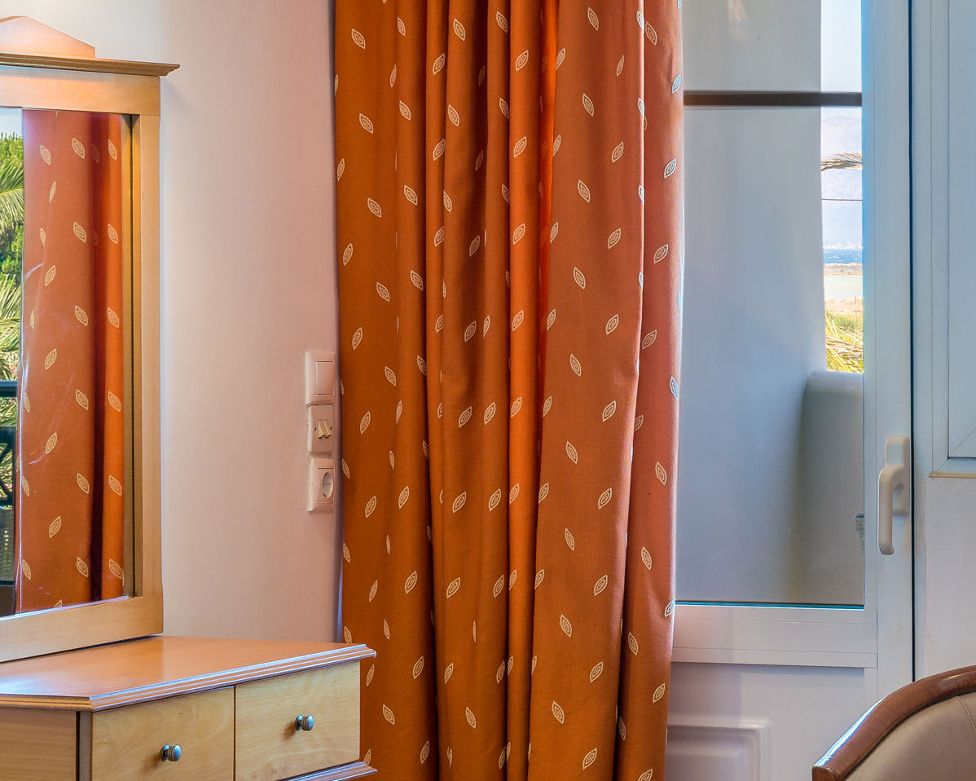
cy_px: 404
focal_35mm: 132
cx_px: 1065
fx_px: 3812
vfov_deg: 11.7
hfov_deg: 14.3
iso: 100
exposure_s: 1/6
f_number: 10
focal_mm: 56
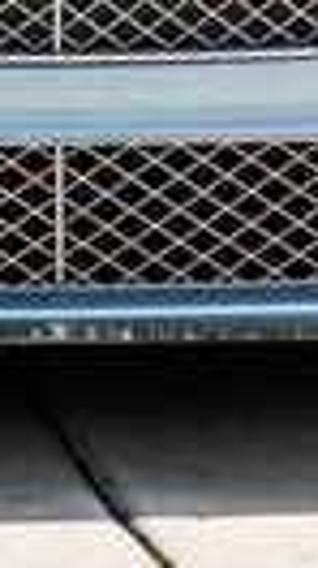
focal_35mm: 472
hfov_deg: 2.6
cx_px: 60
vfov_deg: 4.5
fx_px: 7094
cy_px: -299
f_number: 8
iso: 200
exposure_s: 1/160
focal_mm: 56
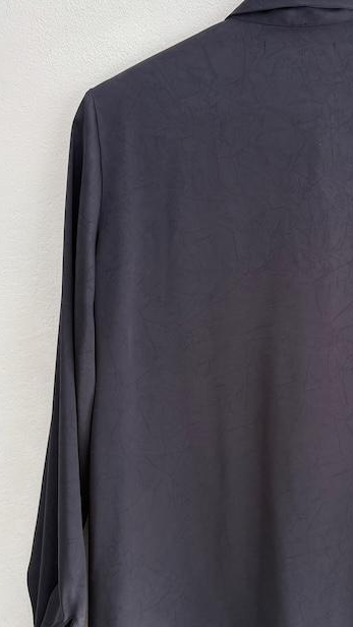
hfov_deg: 25.9
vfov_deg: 45.4
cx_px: 305
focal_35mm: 45
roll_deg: +0.6
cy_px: 352
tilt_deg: -3.3
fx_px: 748
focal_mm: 5.96
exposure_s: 1/122
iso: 40
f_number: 1.6
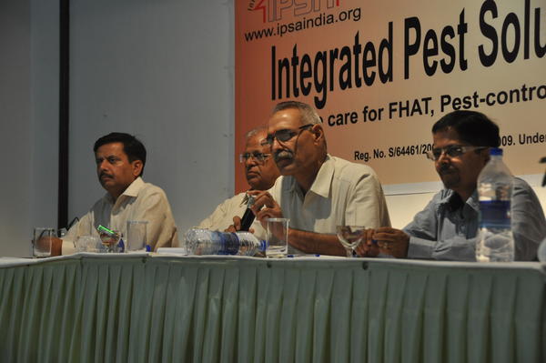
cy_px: 182
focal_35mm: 93
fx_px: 1409
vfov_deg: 14.7
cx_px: 273
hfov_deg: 21.9
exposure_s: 1/80
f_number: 5
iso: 800
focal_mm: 62
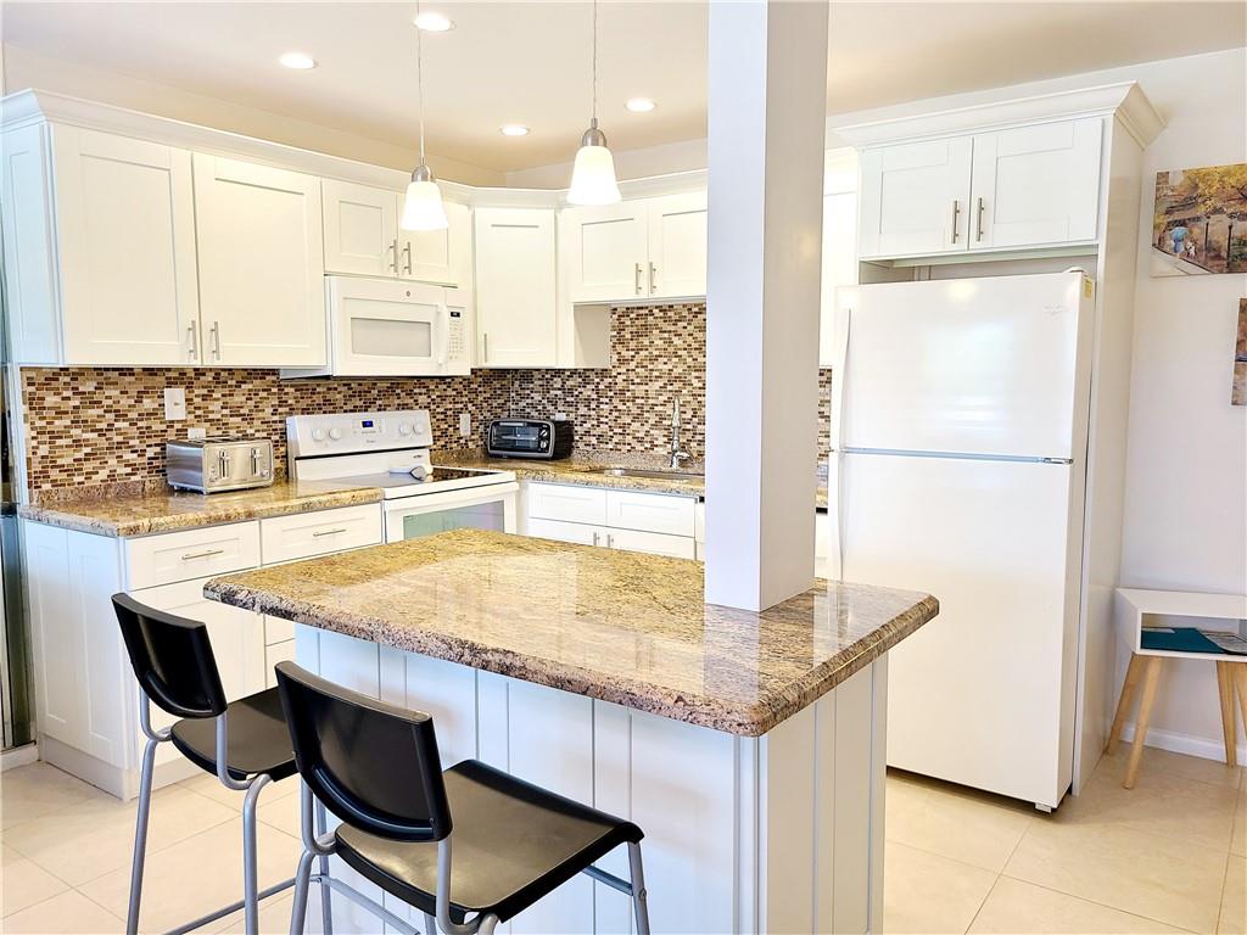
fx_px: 937
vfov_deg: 53.1
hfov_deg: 67.3
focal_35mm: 26
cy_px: 468
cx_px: 624
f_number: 1.8
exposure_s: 1/60.2
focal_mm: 5.4
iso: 100
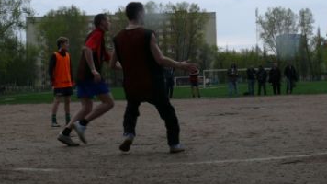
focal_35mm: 60
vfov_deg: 20.0
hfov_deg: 34.7
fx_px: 520
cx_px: 210
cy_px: 62
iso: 100
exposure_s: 1/200
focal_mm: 7.4
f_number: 5
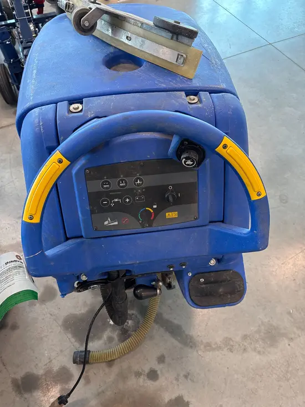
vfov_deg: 67.3
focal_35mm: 26
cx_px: 152
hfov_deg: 53.1
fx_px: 305
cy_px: 204
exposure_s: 1/120
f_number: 1.6
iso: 160
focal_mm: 5.96
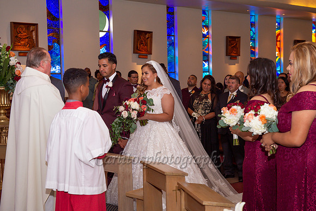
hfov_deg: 34.5
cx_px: 158
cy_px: 106
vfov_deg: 23.4
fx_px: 509
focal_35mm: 58
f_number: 5
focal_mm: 58
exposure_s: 1/160
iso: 1250
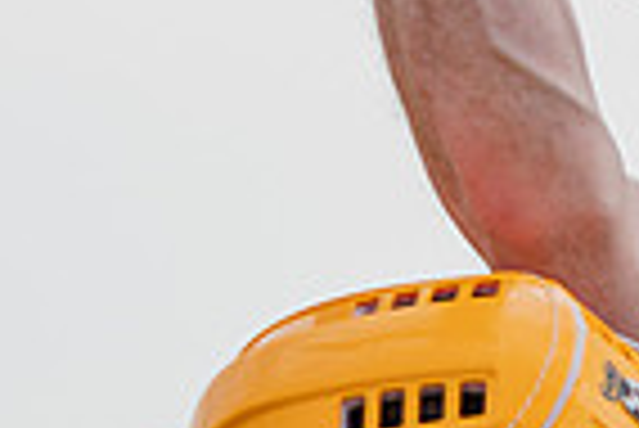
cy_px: 529
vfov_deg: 0.7
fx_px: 32693
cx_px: 1012
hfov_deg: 1.1
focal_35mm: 1840
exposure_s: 1/1250
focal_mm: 300
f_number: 2.8
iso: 100
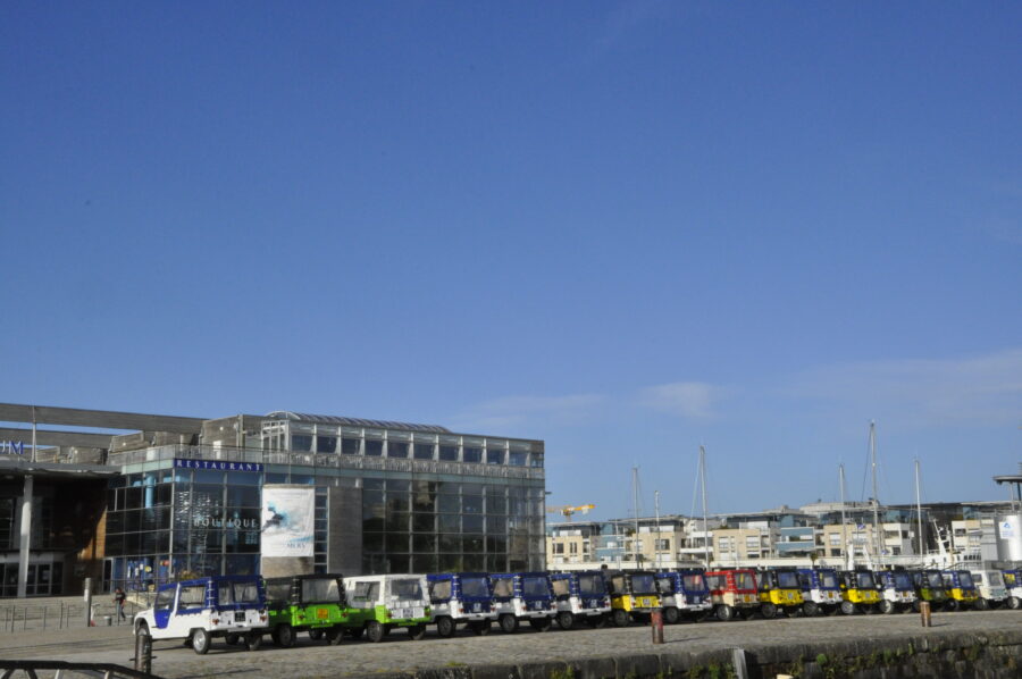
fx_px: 1276
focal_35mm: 45
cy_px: 340
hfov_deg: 43.6
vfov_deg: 29.8
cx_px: 511
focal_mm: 30
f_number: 22
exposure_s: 1/500
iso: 1600
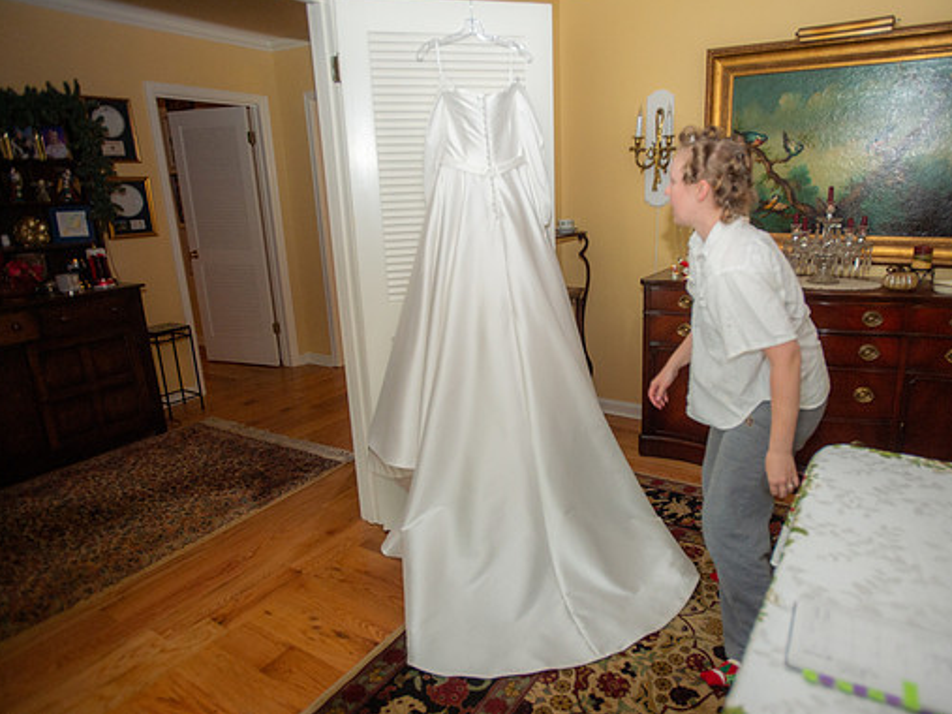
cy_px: 353
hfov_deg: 76.1
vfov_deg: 61.1
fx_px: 605
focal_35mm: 22
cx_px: 533
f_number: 2.8
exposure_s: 1/125
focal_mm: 20
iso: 1250
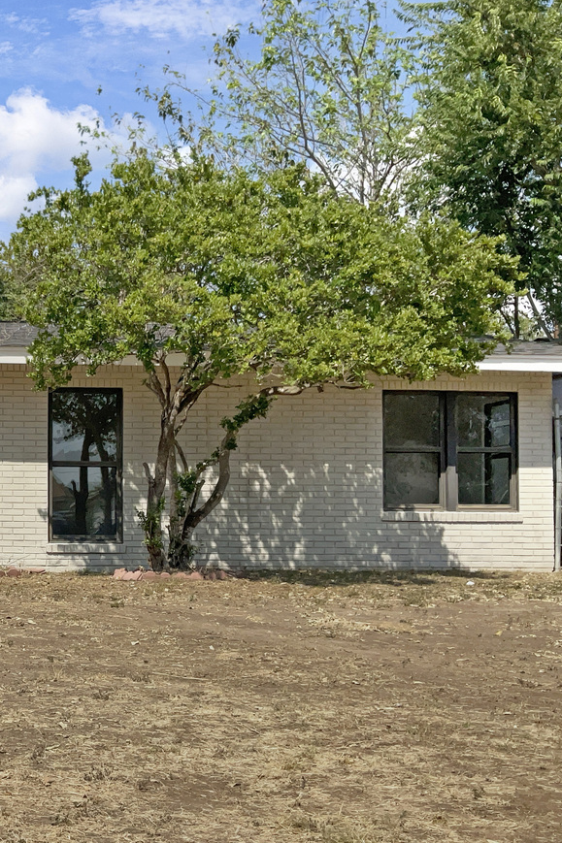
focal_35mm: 50
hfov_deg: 24.8
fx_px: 1171
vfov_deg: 39.5
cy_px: 494
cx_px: -85
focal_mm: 3
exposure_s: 1/4065
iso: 20
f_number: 1.8
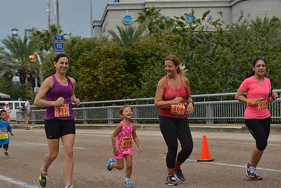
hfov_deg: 22.4
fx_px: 711
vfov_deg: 15.0
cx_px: 127
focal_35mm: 91
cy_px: 100
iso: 100
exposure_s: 1/160
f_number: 5.6
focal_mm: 70
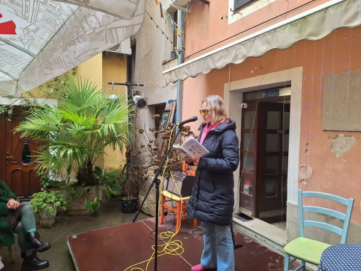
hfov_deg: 73.9
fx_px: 240
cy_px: 136
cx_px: 180
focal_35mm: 23
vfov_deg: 58.9
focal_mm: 5.54
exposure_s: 1/200
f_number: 1.8
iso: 40
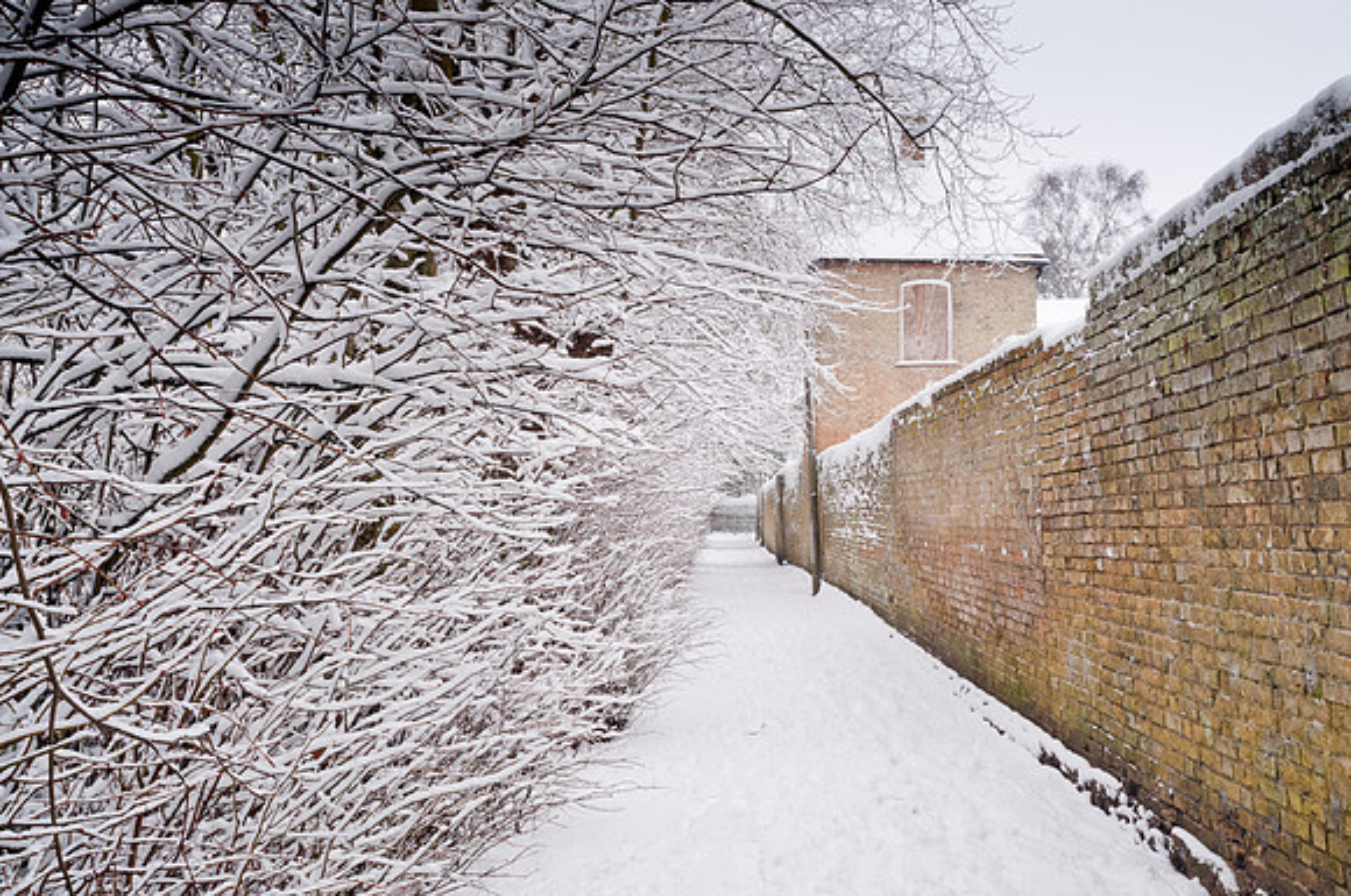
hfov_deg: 53.2
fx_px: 1349
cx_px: 676
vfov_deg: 36.8
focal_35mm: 36
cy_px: 448
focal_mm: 24
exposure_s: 1/20
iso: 200
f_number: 16
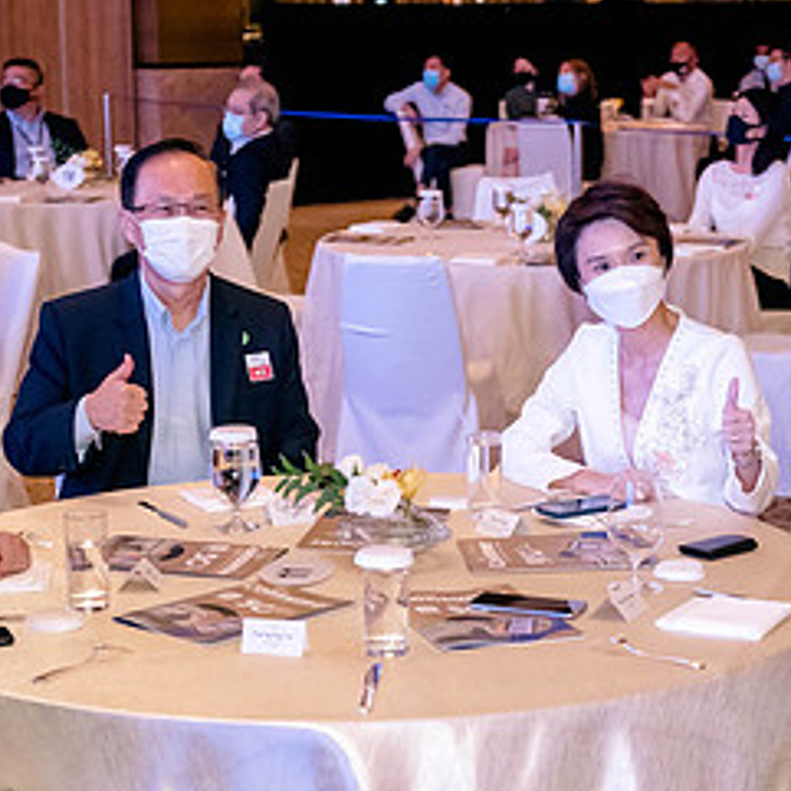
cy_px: 555
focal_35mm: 86
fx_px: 2223
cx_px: 433
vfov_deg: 20.1
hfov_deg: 20.2
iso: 3200
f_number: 2.8
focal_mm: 42
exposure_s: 1/80
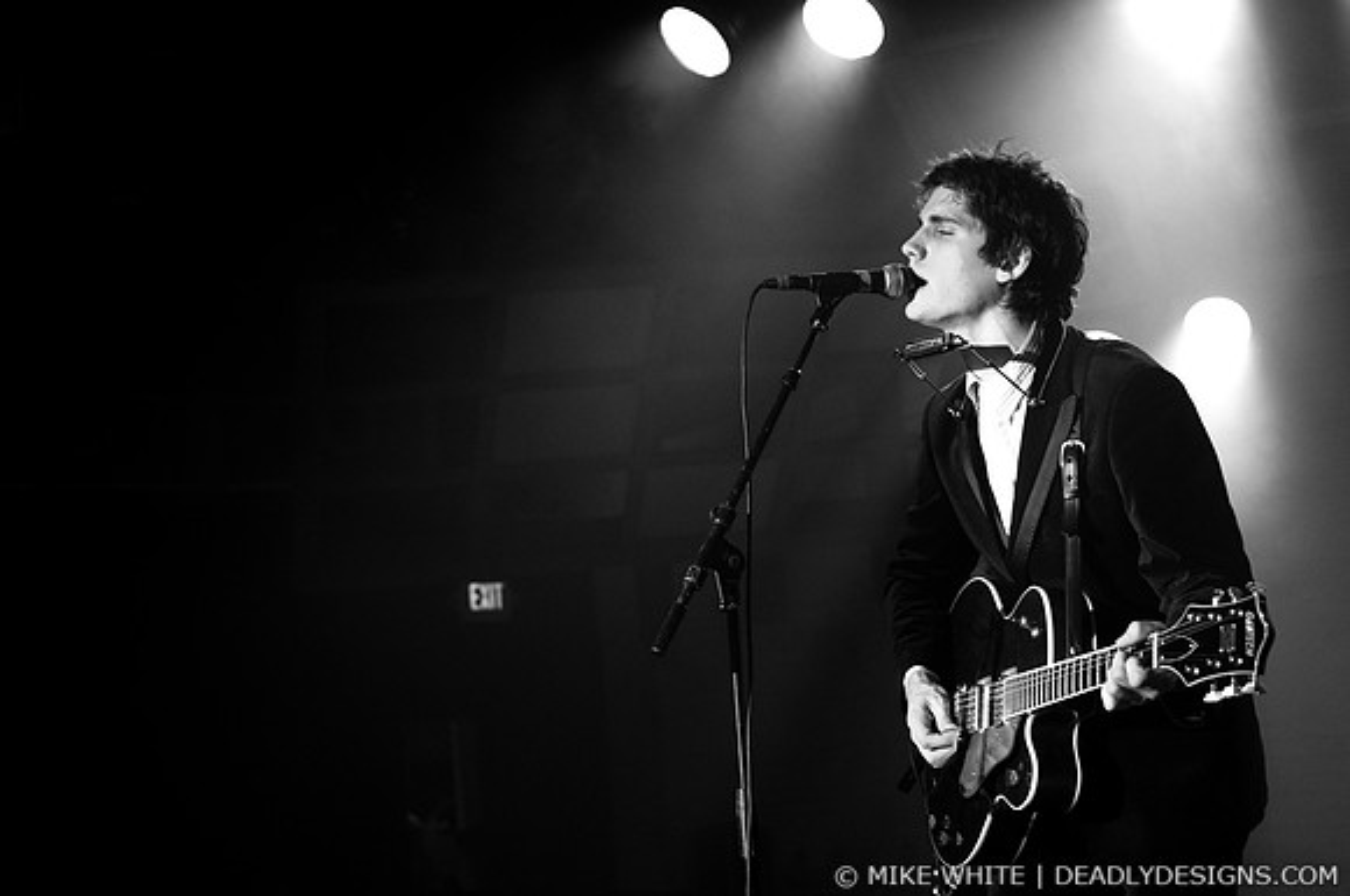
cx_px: 675
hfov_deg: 33.4
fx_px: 2247
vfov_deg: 22.6
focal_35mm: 60
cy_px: 448
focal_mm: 40
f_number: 2.8
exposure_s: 1/60
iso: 1000
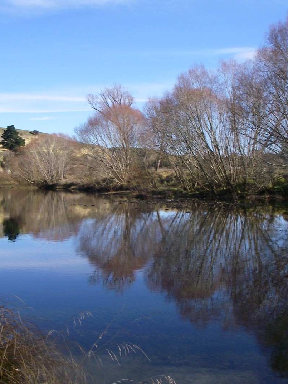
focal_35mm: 51
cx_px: 88
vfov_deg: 37.5
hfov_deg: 28.3
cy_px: 191
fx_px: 566
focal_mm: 6.3
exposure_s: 1/125
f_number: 6.6
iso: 64
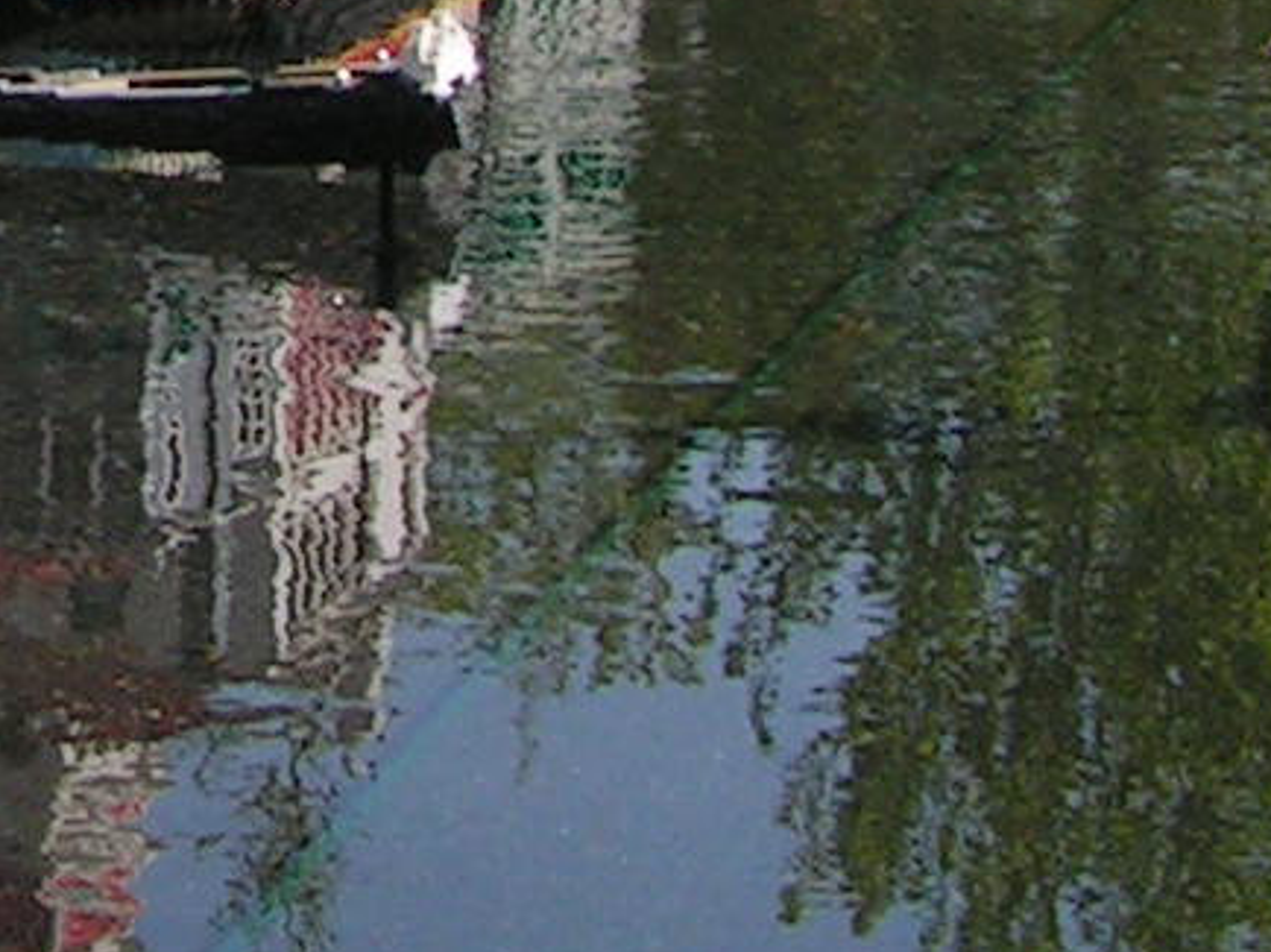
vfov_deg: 7.3
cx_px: -756
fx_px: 7303
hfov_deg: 9.6
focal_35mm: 199
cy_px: -729
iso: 50
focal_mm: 6.3
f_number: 5.6
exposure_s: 1/400
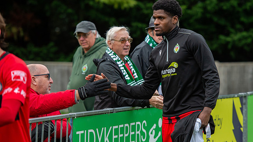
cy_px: 70
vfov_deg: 5.9
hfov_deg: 10.6
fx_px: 1368
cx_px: 164
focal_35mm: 204
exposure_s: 1/1000
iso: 1600
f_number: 4
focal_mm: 150
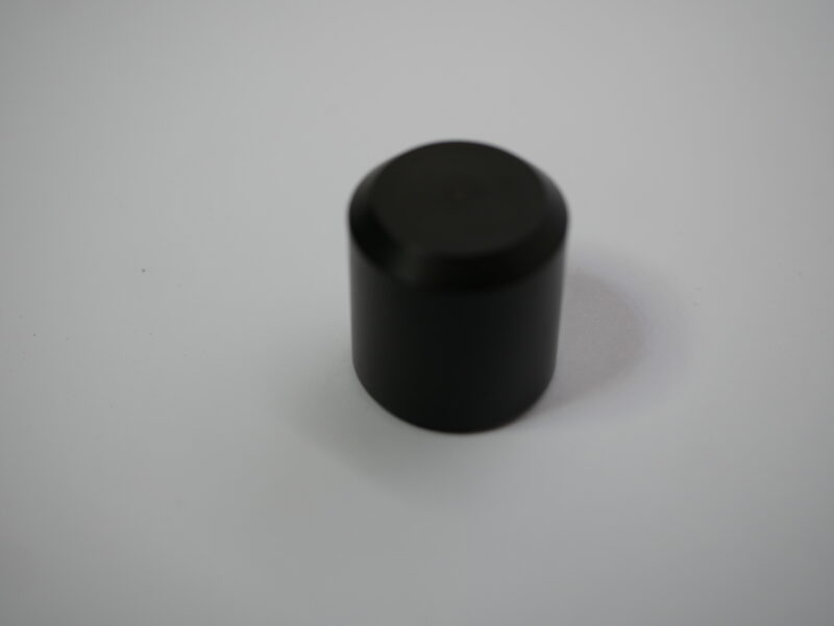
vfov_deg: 24.4
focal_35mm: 60
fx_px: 1446
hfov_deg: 32.2
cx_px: 417
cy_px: 313
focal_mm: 30
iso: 200
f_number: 3.5
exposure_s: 1/200
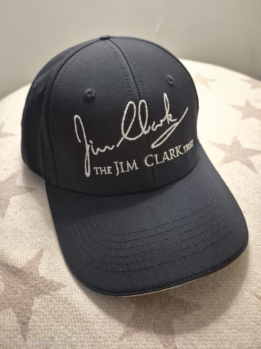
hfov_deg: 58.9
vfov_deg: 73.9
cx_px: 130
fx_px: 231
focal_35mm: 23
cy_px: 174
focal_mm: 5.4
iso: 1600
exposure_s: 1/50
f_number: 1.8
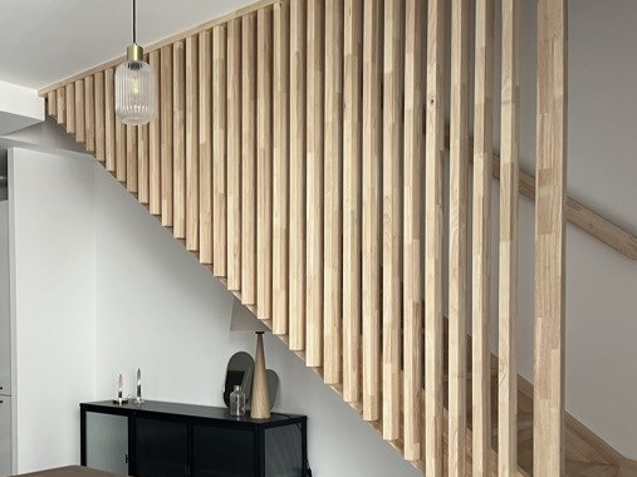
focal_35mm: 41
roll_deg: +0.6
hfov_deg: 44.3
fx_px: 754
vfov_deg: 34.6
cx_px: 161
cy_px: 338
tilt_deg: -0.9
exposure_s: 1/60
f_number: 1.6
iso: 200
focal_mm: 5.1
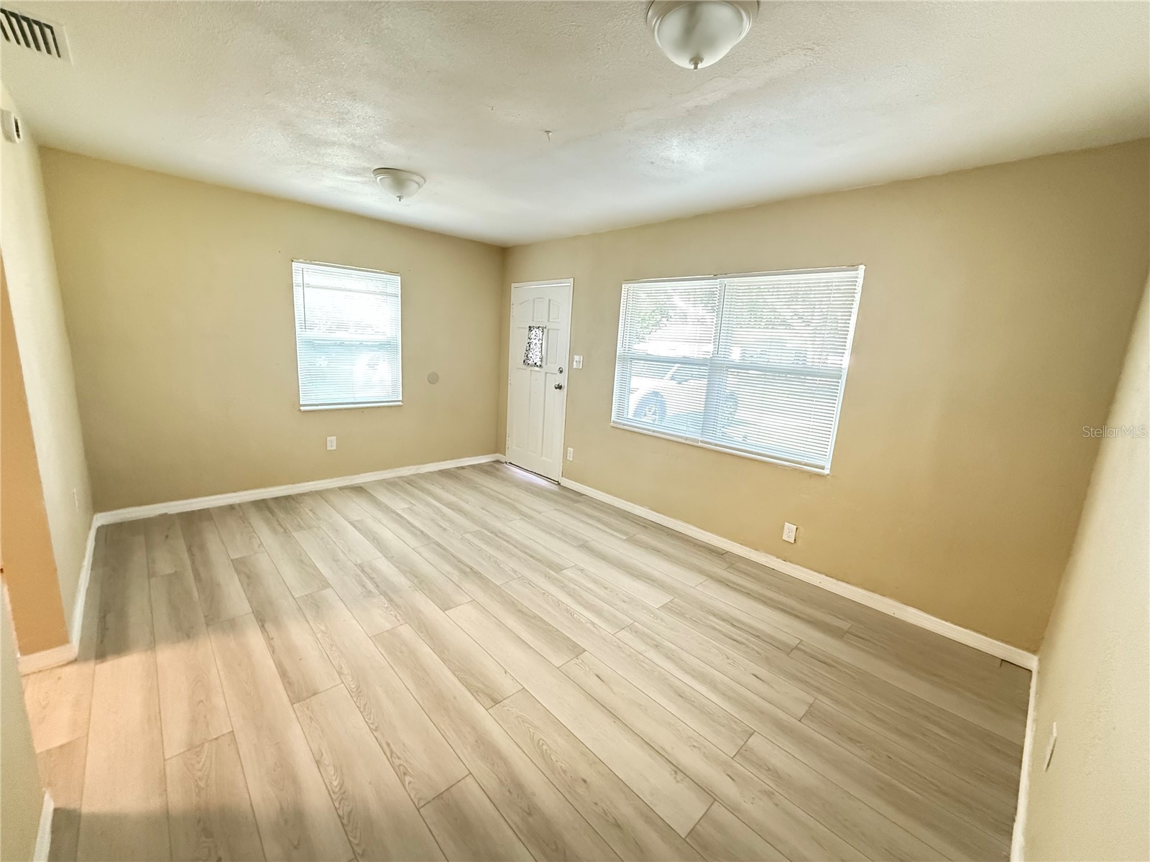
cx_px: 575
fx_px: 465
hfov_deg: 102.1
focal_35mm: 14
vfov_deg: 85.7
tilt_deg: -10.3
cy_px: 431
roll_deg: -3.6
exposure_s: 1/60
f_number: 2.2
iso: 1000
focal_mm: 2.22
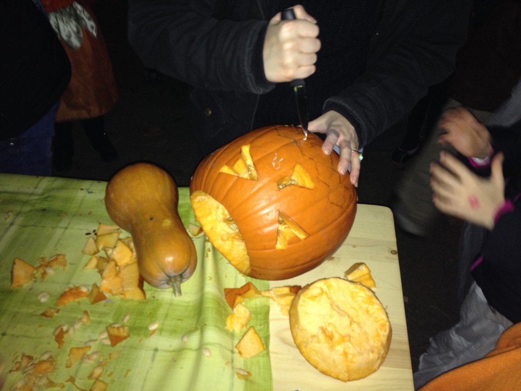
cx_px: 260
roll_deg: +0.4
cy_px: 196
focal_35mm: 35
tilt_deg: -38.1
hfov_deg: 52.6
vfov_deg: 40.7
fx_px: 527
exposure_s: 1/16
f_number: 2.4
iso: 125
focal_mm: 4.28
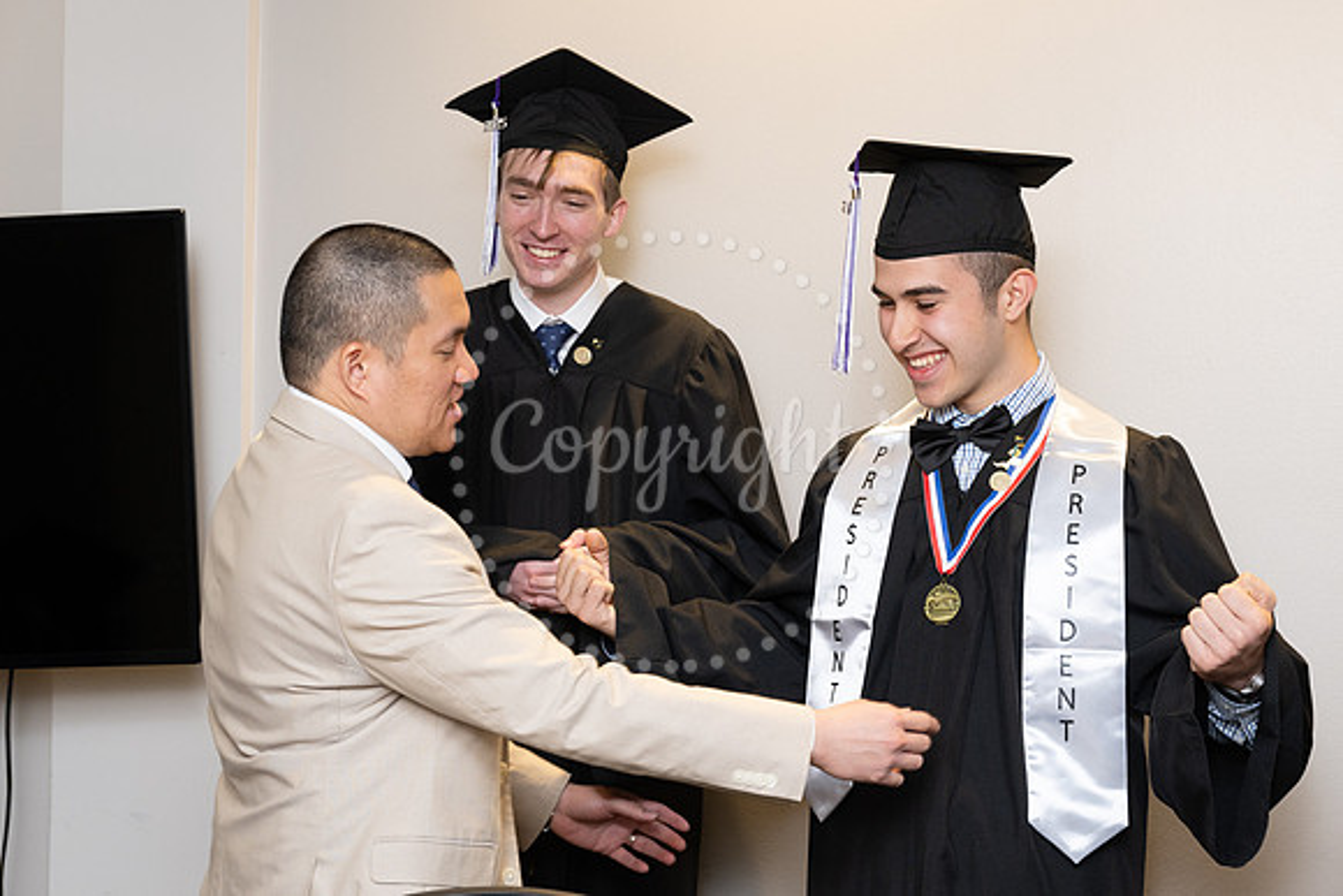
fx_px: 2448
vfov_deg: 20.7
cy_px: 448
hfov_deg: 30.6
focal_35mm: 66
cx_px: 787
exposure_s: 1/80
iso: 640
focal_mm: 56
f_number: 5.6
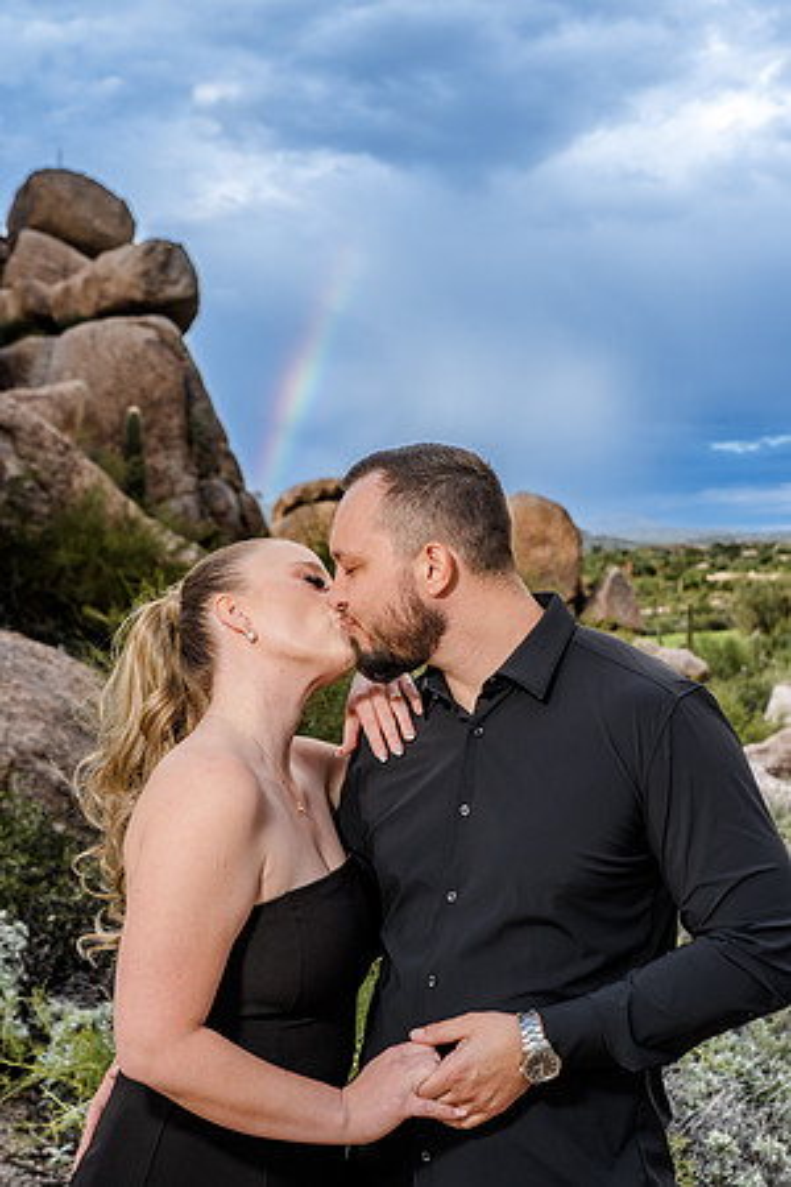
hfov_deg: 29.9
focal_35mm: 45
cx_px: 396
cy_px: 594
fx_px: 1483
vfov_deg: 43.6
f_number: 5.6
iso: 200
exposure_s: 1/250
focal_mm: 45
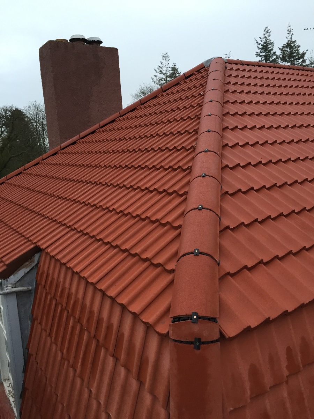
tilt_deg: -10.9
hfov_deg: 48.2
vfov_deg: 61.7
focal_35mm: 29
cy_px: 210
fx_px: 351
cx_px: 157
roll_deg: +2.6
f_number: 2.2
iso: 40
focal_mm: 4.15
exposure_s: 1/30
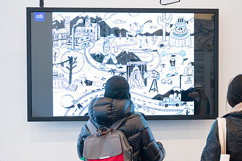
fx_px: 396
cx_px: 127
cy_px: 84
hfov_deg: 33.9
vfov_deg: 23.0
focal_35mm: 59
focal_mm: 42
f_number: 3.5
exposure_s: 1/200
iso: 2500
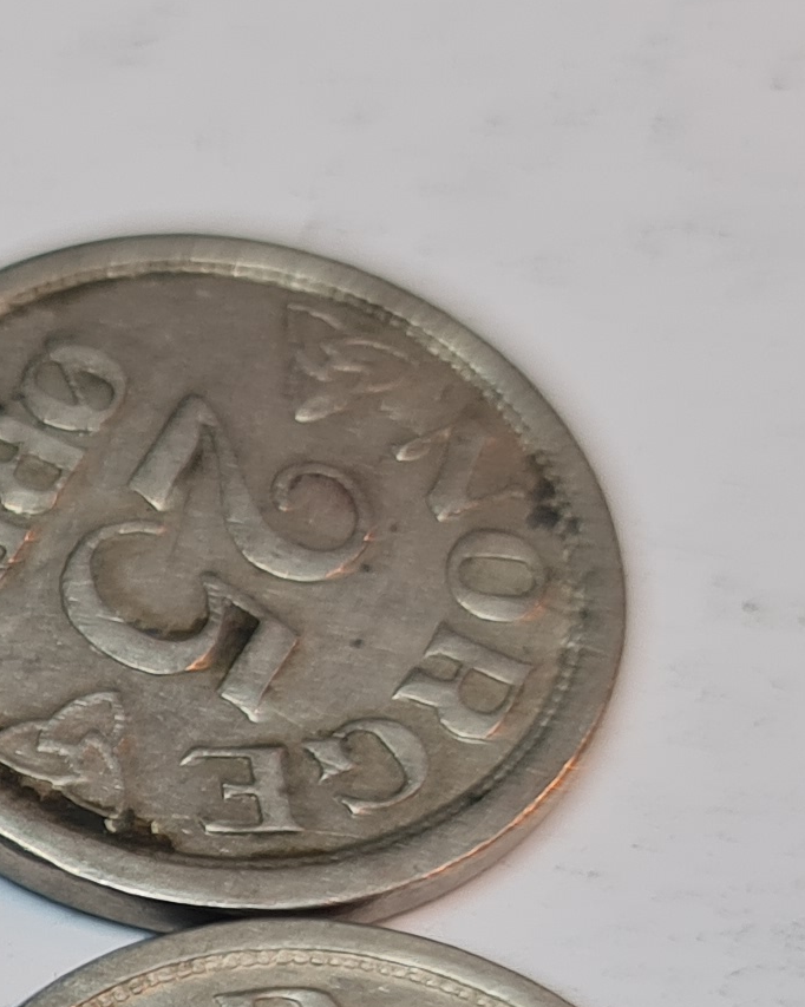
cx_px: -656
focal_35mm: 120
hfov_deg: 11.8
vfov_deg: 15.7
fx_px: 3575
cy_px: 1013
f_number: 1.8
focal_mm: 5.4
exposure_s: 1/100
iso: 50
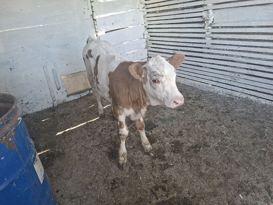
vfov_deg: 58.9
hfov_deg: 73.9
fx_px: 181
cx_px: 136
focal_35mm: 23
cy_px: 102
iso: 100
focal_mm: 5.54
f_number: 1.8
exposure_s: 1/100
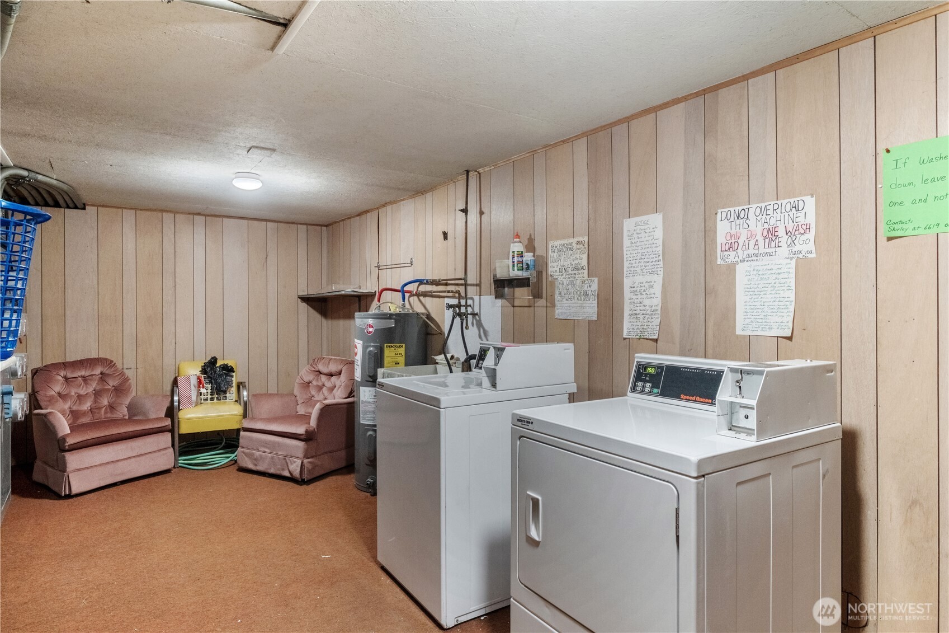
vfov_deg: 61.9
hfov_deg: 84.0
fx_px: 527
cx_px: 474
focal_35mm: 20
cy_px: 316
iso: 400
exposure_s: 1/1.67
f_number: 8
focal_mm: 13.2
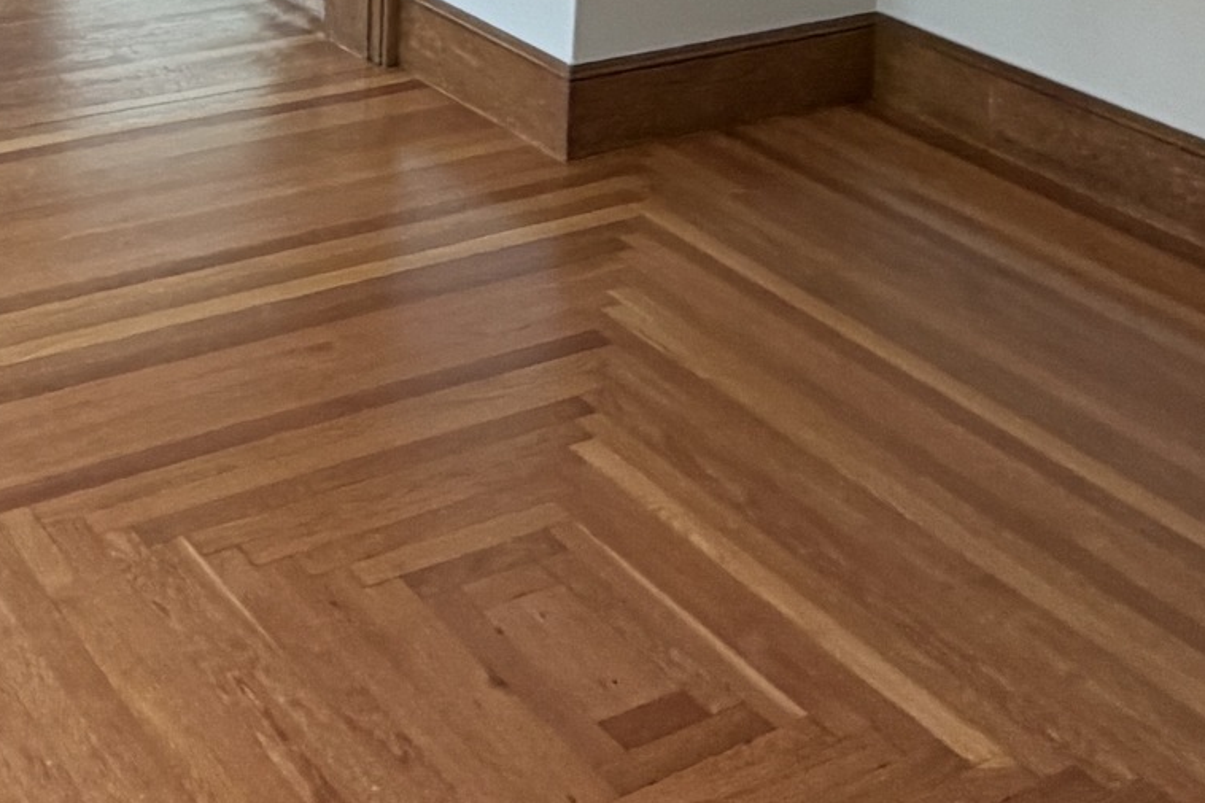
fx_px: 1974
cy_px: -431
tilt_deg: -6.3
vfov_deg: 19.7
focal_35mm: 59
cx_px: 359
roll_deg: -2.2
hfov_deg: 33.5
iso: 200
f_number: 2.2
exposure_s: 1/60
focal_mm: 2.22
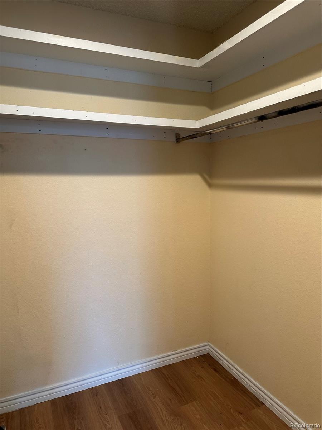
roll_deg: +0.0
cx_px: 161
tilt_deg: -6.6
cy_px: 215
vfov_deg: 71.6
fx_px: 298
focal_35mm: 24
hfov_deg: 56.8
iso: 200
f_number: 1.78
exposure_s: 1/60
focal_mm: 6.86
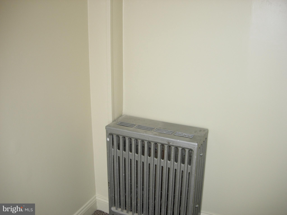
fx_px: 315
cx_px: 144
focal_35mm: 38
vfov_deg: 37.7
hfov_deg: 49.0
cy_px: 108
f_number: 2.8
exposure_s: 1/36.9
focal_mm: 7.8
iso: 79
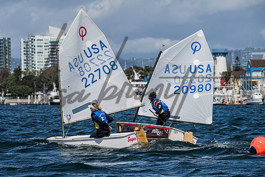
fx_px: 1950
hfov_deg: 7.8
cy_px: 97
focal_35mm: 265
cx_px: 116
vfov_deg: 5.2
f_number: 10
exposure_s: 1/1600
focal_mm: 230
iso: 320
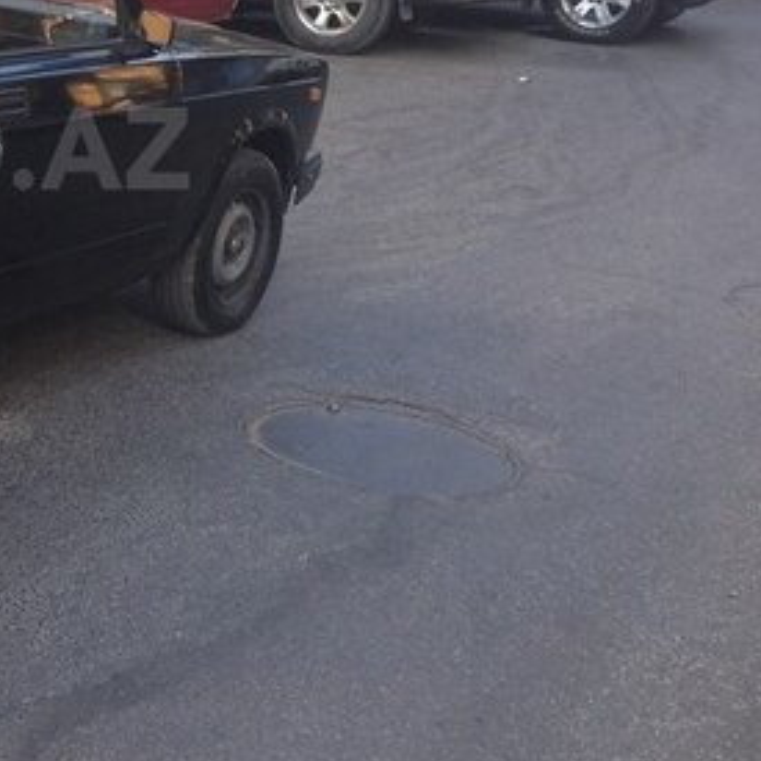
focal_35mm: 70
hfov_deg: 23.1
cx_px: -94
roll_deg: +0.2
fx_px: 1741
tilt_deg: -13.7
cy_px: 148
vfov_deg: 24.3
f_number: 2.4
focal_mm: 4.12
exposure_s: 1/141
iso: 50
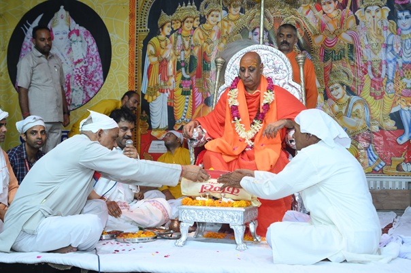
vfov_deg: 26.9
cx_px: 206
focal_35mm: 50
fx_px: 570
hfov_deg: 39.6
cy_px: 136
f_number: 4.5
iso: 1000
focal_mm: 50
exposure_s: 1/125
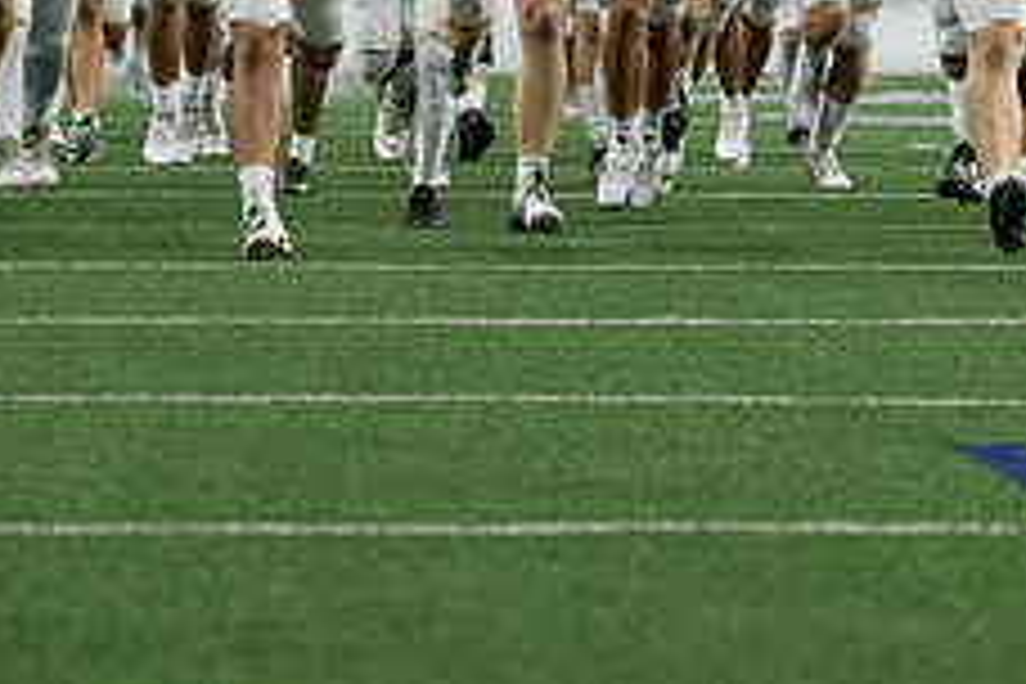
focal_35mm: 429
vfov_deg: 3.2
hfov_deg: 4.8
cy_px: -147
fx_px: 12226
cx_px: 374
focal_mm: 86
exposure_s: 1/1250
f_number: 2.8
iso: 3200
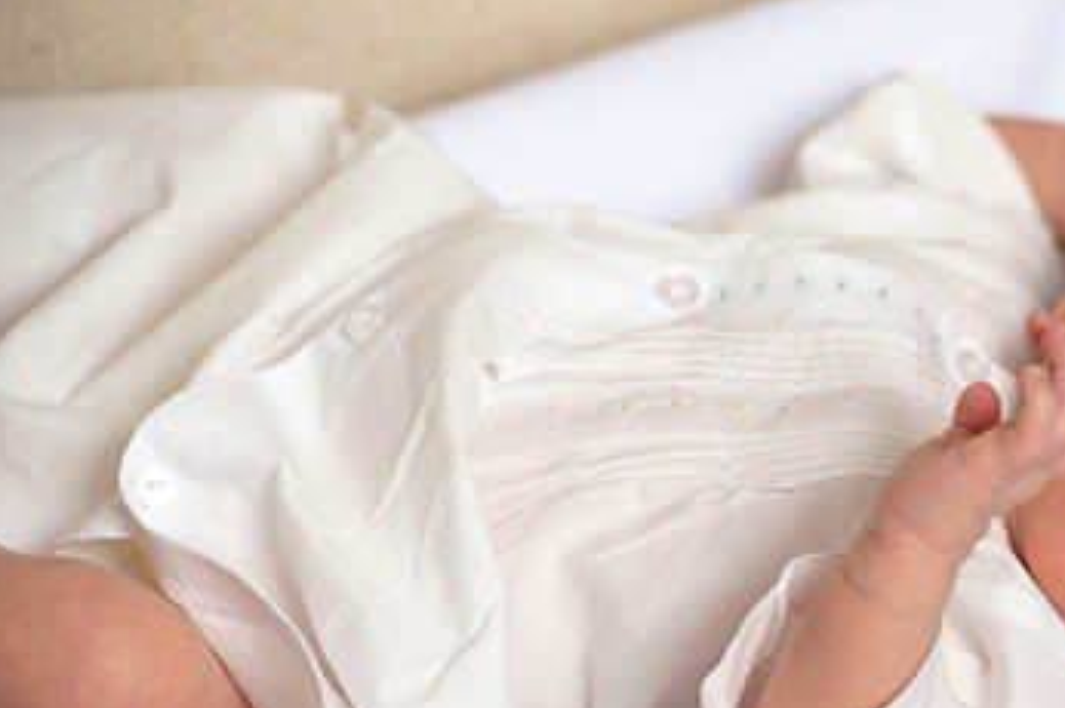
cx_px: 825
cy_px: 582
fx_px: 9901
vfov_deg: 4.1
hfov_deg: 6.2
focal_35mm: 335
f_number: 5.6
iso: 125
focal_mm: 200
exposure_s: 1/160
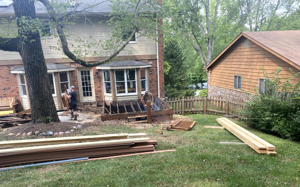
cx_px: 151
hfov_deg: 66.5
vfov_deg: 44.3
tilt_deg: -10.9
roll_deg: +2.2
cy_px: 111
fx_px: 229
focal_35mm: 28
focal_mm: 4.25
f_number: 1.8
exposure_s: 1/389
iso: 32
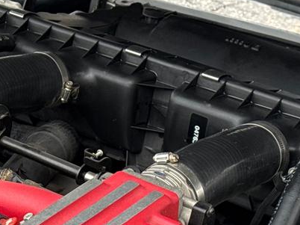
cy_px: 280
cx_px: 9
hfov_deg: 12.8
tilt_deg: -34.5
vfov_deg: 9.5
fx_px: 1325
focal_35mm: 153
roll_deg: +0.4
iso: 64
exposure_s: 1/250
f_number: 1.78
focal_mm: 6.76
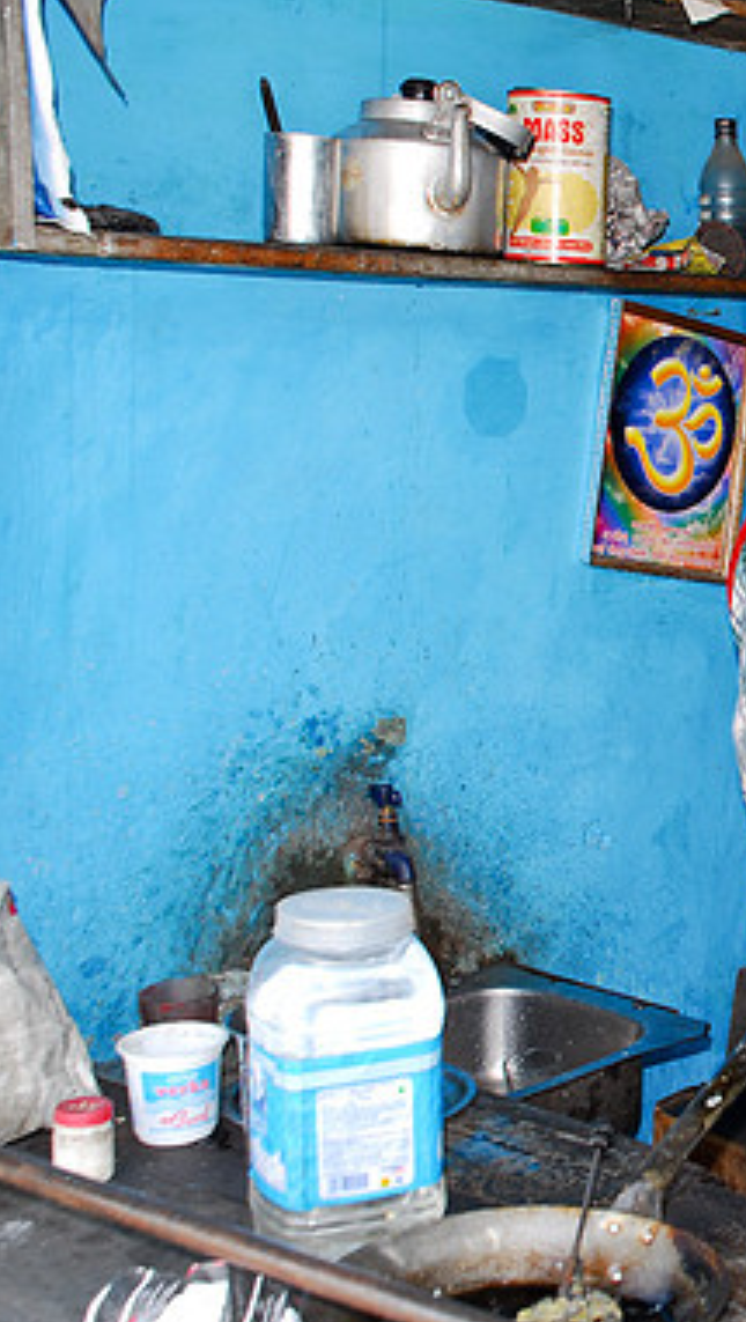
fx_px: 2098
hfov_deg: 18.7
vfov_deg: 35.0
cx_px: 968
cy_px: 663
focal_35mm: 60
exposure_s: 1/30
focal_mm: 25
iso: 100
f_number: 7.1
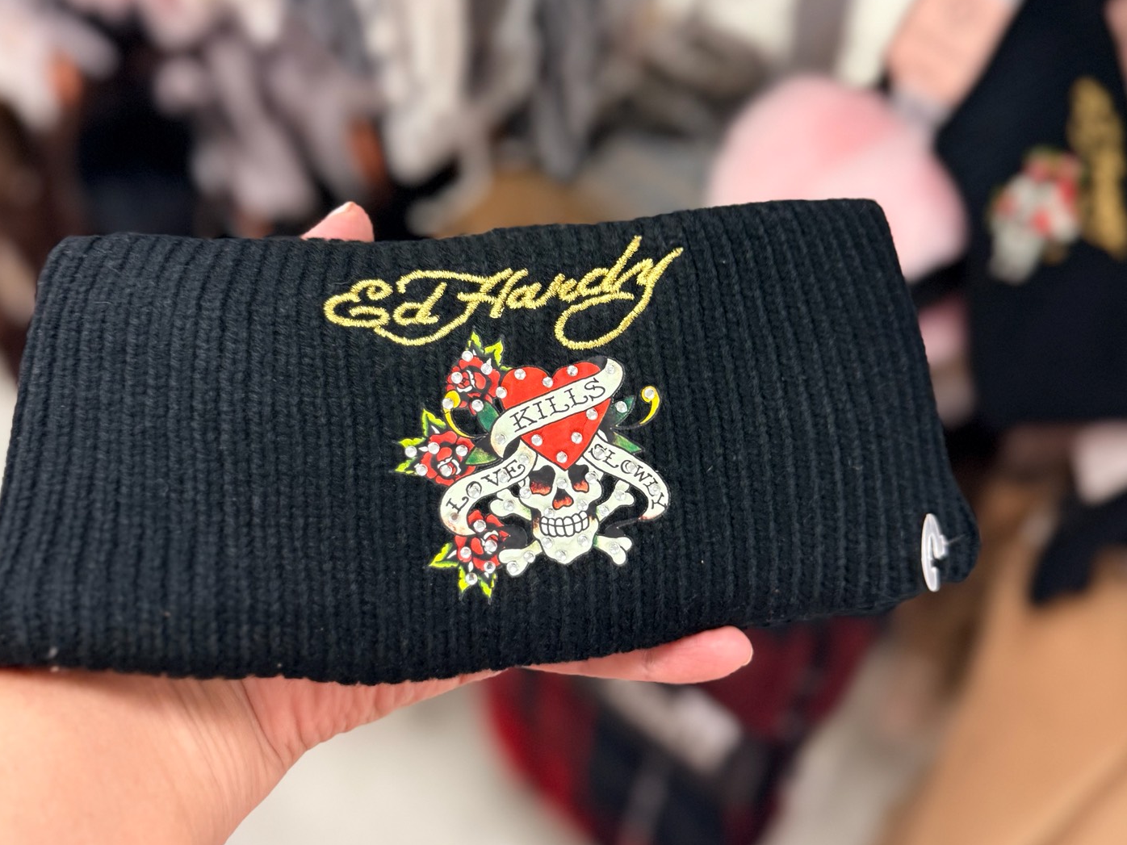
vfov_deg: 42.9
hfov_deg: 55.4
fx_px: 1074
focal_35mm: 33
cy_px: 370
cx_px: 565
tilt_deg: -46.3
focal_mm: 6.76
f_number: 1.78
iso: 160
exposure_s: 1/60
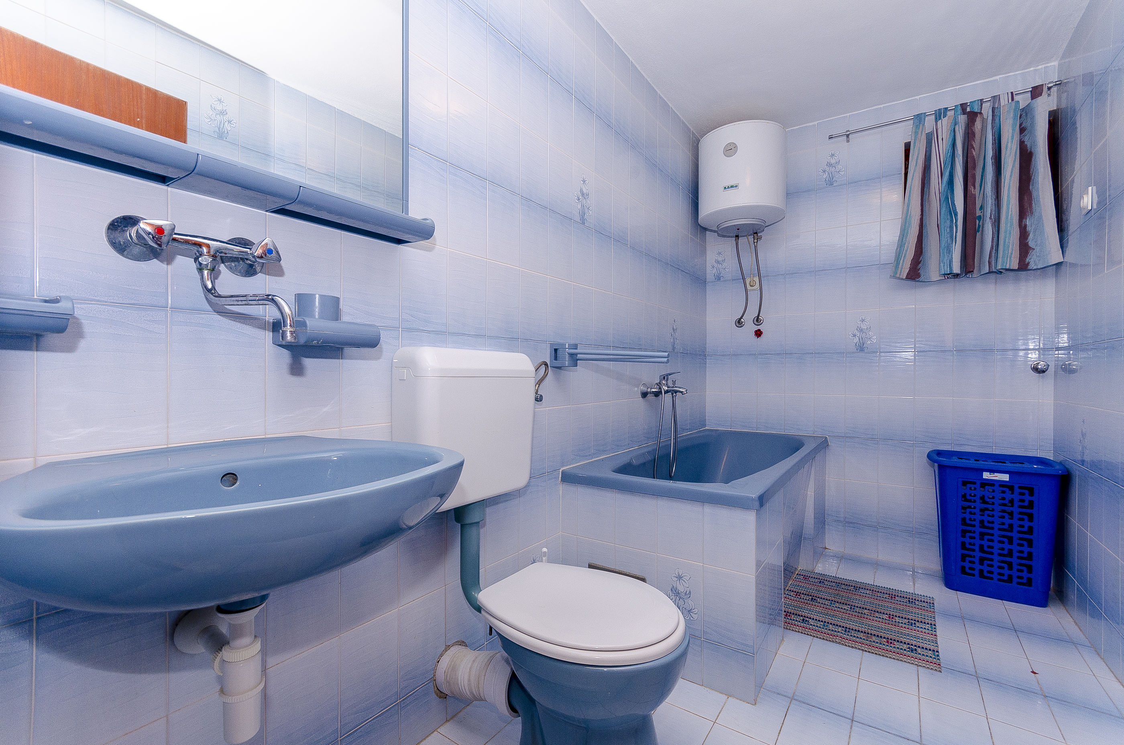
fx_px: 467
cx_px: 562
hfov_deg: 100.5
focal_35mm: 15
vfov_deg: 77.1
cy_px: 372
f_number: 8
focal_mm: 10
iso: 250
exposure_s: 1/160
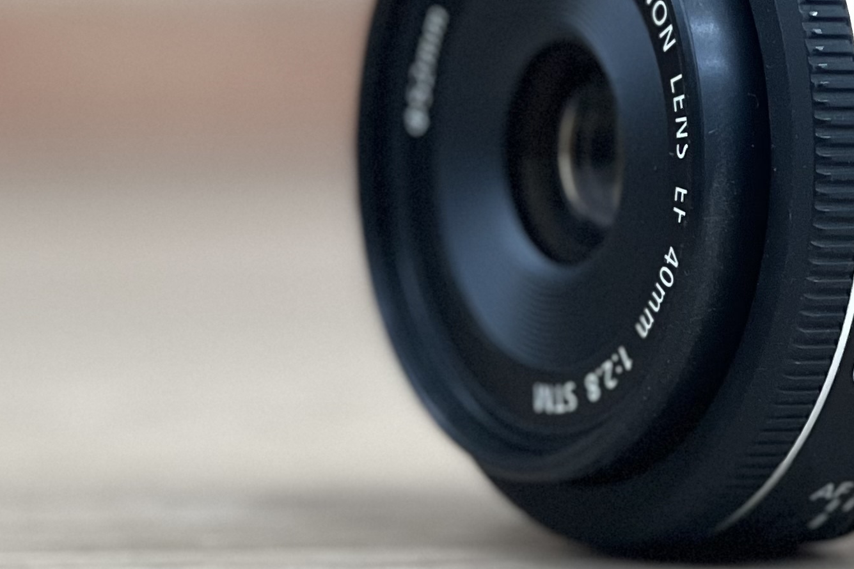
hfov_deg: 11.4
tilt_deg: -3.2
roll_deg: +1.3
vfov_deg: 7.7
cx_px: 666
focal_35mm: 179
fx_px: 4246
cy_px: 137
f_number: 2.8
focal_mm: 9
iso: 250
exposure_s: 1/33
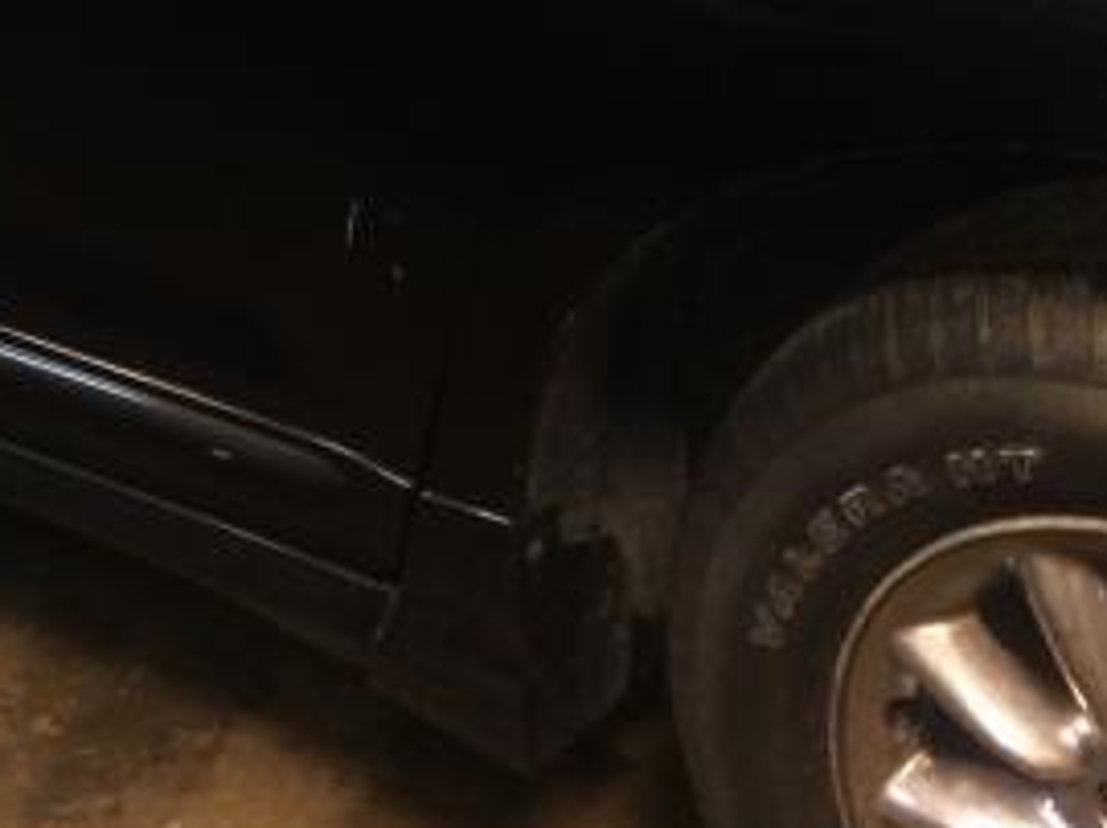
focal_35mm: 86
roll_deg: +5.0
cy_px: -377
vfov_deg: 15.9
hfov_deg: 22.5
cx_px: 213
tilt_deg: -18.1
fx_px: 2748
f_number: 2.2
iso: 100
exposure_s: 1/24
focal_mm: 4.15
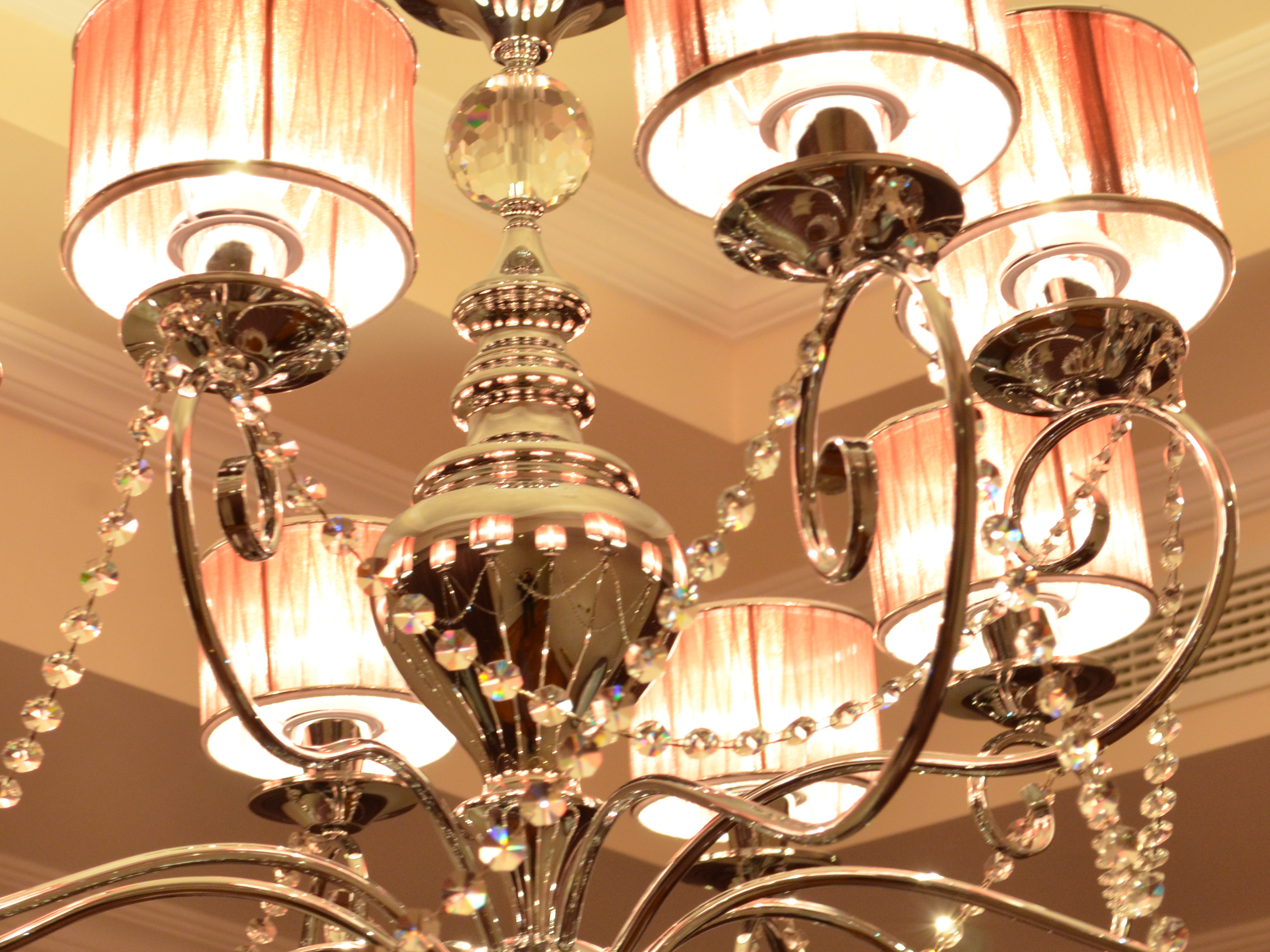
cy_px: 422
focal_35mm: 105
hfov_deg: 18.6
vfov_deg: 14.1
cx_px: 338
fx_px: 3852
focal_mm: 48
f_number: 9
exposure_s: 1/20
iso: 1000
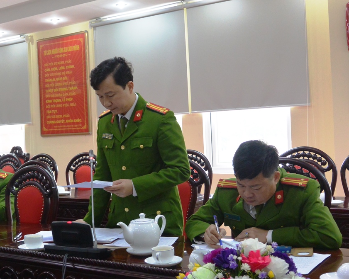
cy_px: 140
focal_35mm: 48
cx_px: 138
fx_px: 496
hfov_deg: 38.6
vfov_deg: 31.5
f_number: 4.2
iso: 800
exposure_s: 1/50
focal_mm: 15.7
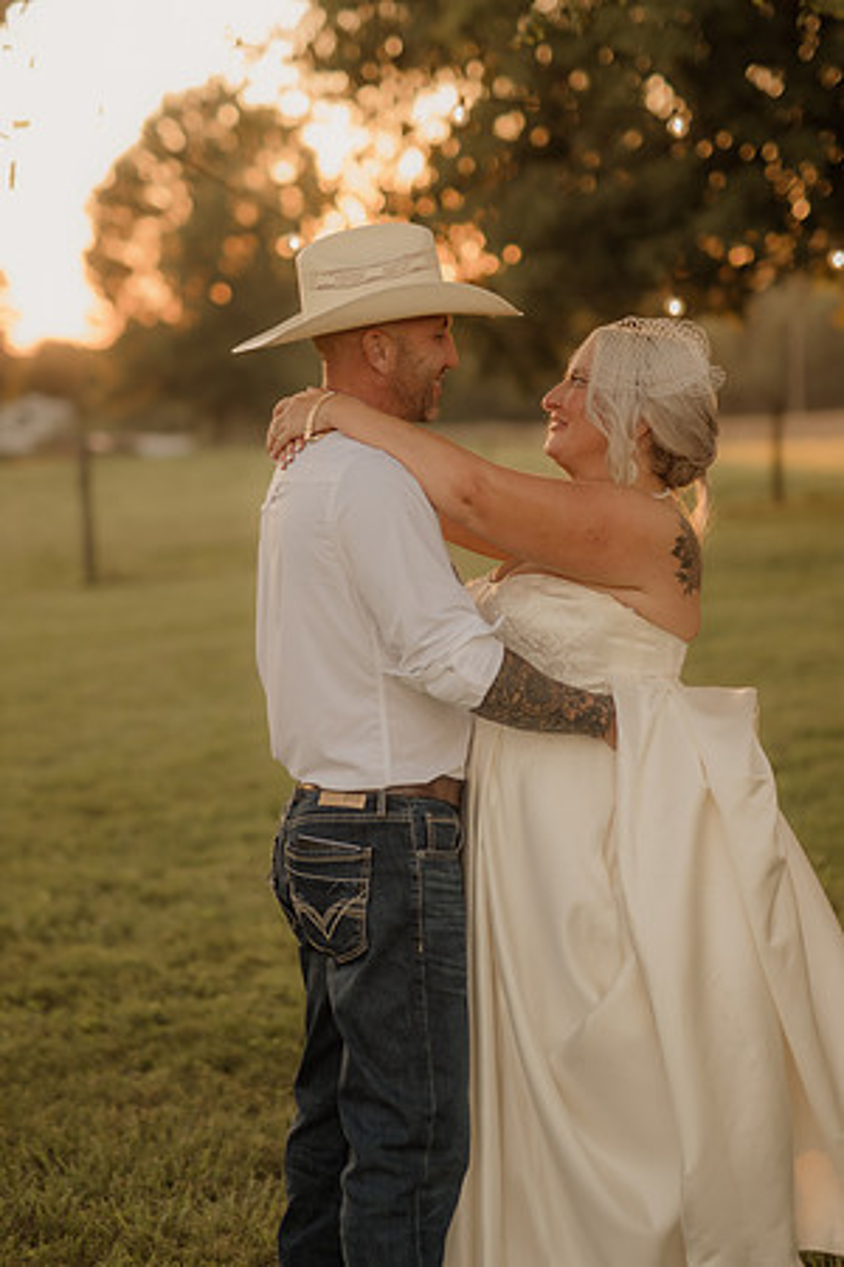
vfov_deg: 27.0
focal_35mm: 75
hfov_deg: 18.2
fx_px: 2637
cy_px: 634
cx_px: 422
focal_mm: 50
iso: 200
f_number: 2.8
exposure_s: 1/400
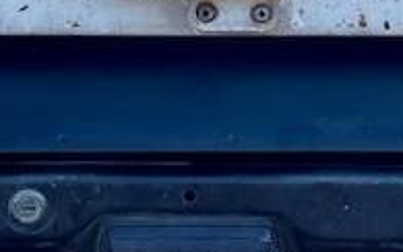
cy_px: -114
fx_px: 1912
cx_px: 180
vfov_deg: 7.4
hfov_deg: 12.0
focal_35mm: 174
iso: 32
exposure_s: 1/1188
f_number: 1.6
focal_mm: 5.1
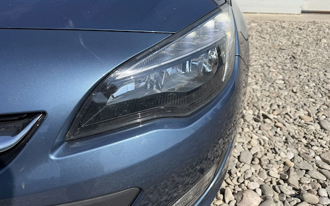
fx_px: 234
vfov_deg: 47.4
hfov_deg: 70.4
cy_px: 85
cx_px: 162
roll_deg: -1.0
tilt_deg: -26.0
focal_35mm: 26
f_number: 1.78
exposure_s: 1/5319
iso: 80
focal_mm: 6.76
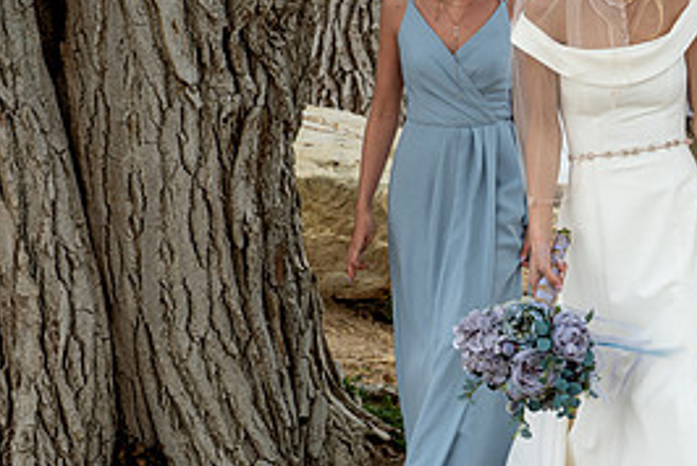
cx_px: 700
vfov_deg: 14.0
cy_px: 198
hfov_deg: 20.1
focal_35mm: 98
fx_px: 1899
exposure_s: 1/80
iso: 100
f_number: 7.1
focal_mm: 45
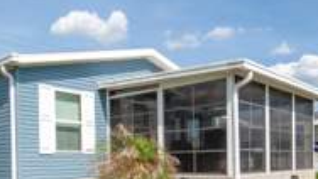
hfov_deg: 47.3
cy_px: 171
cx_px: 143
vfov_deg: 26.6
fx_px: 363
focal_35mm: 43
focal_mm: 15
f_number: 3.2
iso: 500
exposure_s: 1/8000
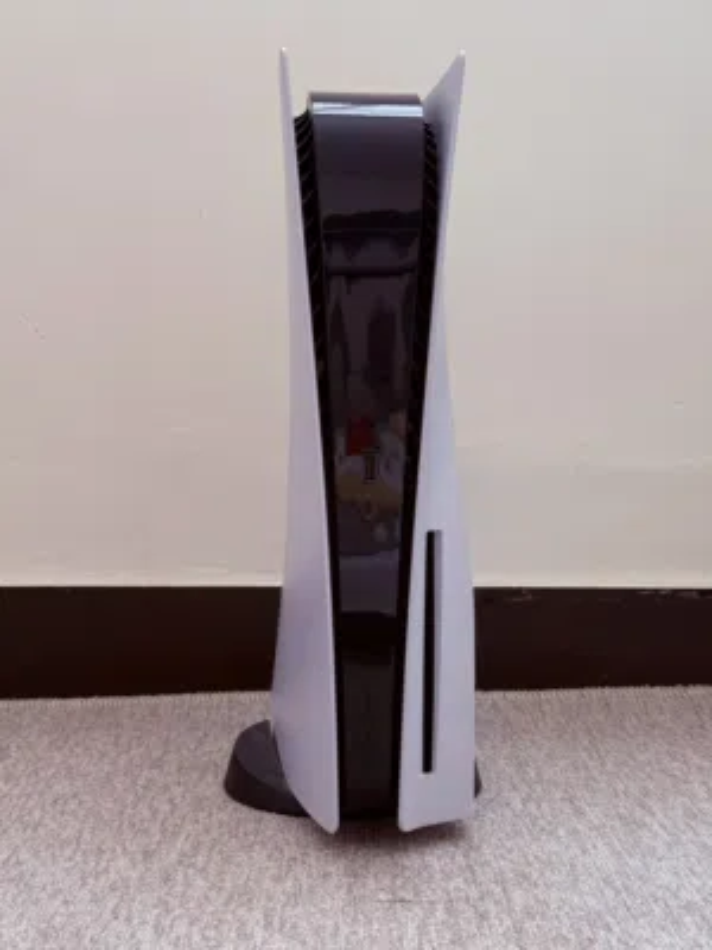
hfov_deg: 30.3
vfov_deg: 39.7
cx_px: 356
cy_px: 475
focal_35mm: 48
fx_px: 1316
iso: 250
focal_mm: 6.76
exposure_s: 1/58
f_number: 1.78
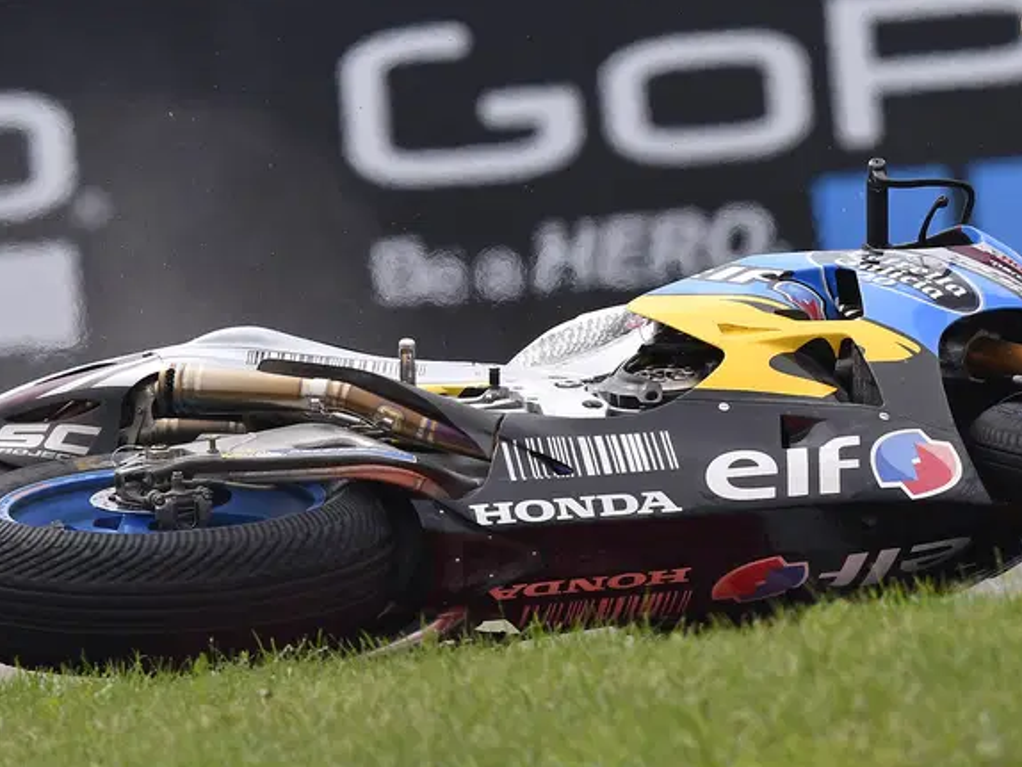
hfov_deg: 1.6
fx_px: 35621
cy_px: 263
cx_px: 726
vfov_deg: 1.2
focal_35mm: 1206
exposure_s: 1/2000
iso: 500
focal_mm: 400
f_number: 7.1
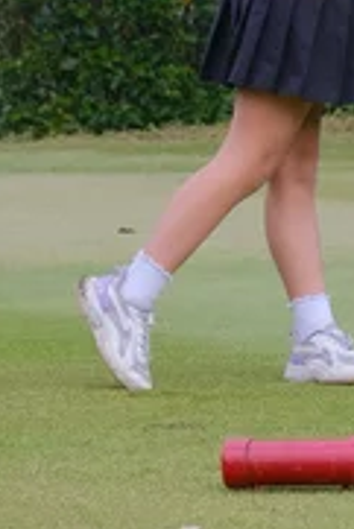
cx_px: 472
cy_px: -231
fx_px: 4873
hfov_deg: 4.1
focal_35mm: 331
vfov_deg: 6.2
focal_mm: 50
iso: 320
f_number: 5
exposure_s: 1/400
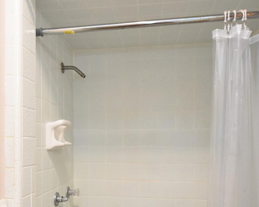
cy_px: 143
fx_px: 261
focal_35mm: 34
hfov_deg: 52.7
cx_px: 111
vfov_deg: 42.6
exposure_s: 1/60
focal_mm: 10
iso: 800
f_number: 4
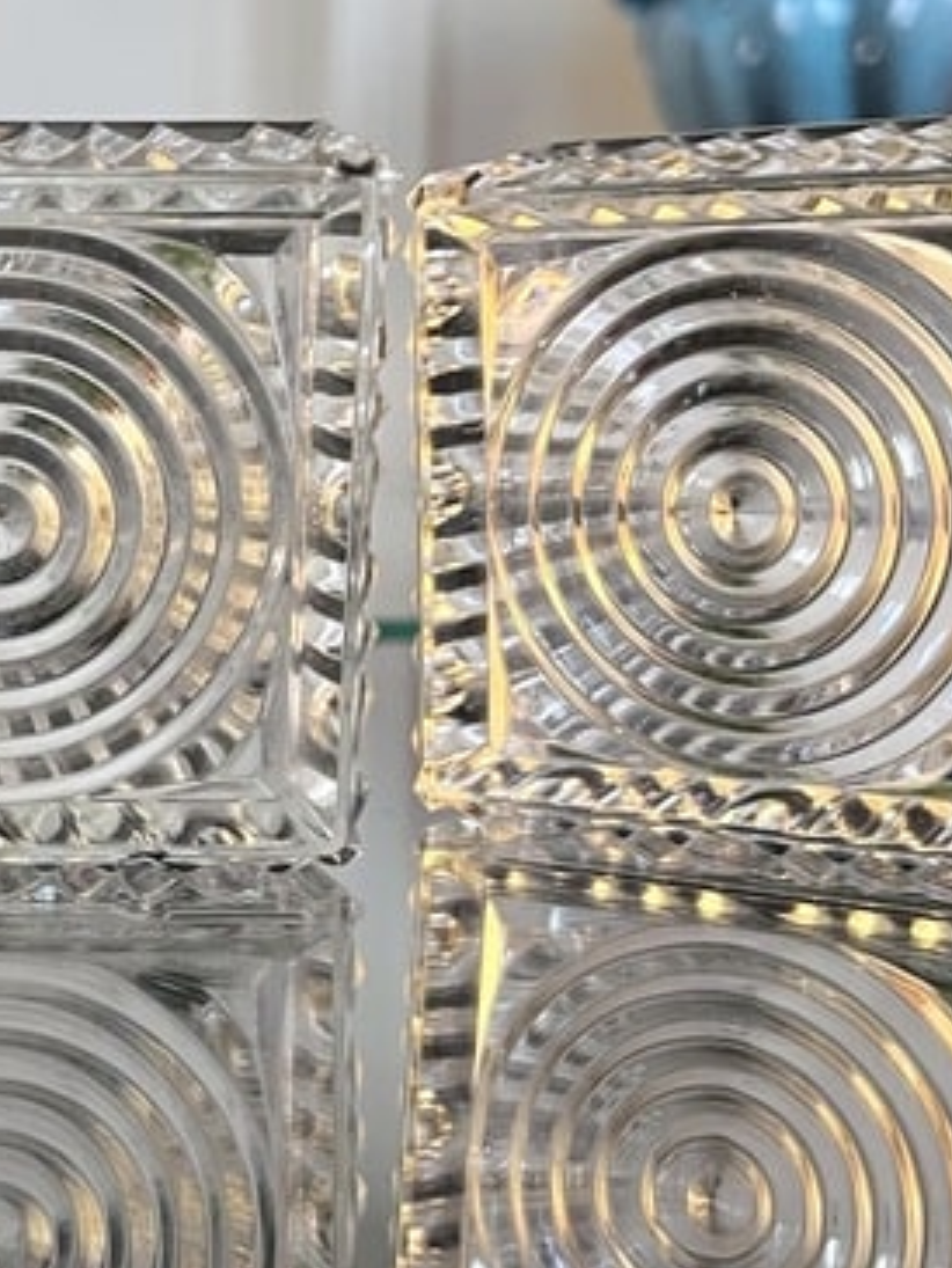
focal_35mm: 73
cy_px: 771
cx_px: -354
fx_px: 2675
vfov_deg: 26.6
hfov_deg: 18.5
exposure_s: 1/50
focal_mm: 5.7
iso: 320
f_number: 1.5
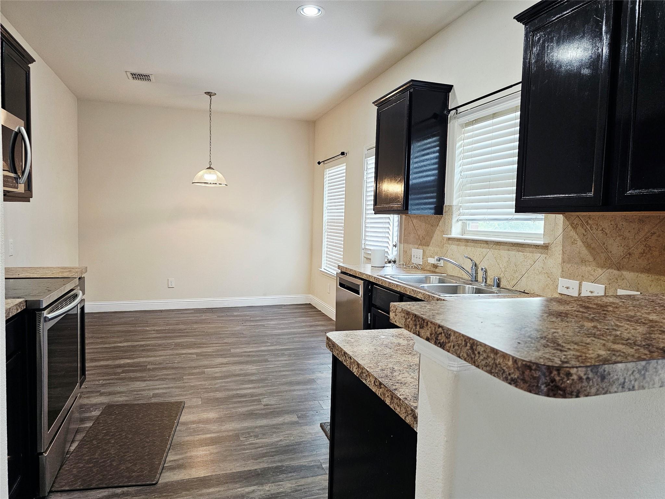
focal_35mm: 23
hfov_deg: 73.9
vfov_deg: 58.9
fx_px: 442
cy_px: 250
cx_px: 332
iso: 400
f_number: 1.7
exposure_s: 1/120
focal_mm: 6.3
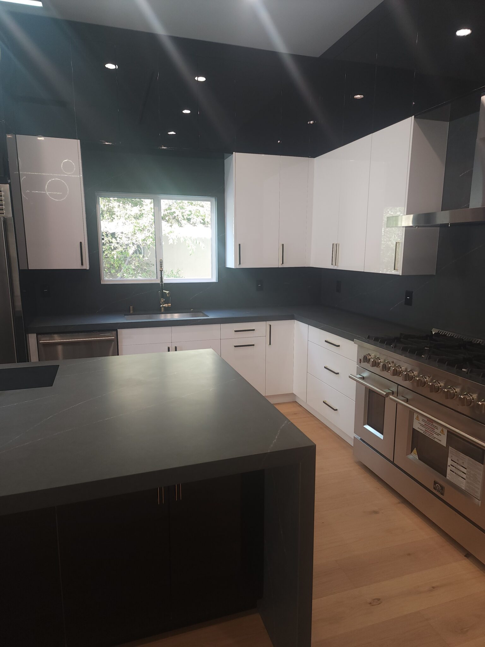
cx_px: 242
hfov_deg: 58.9
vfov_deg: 73.9
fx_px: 430
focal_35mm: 23
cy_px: 324
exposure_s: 1/60
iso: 80
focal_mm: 6.4
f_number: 1.8
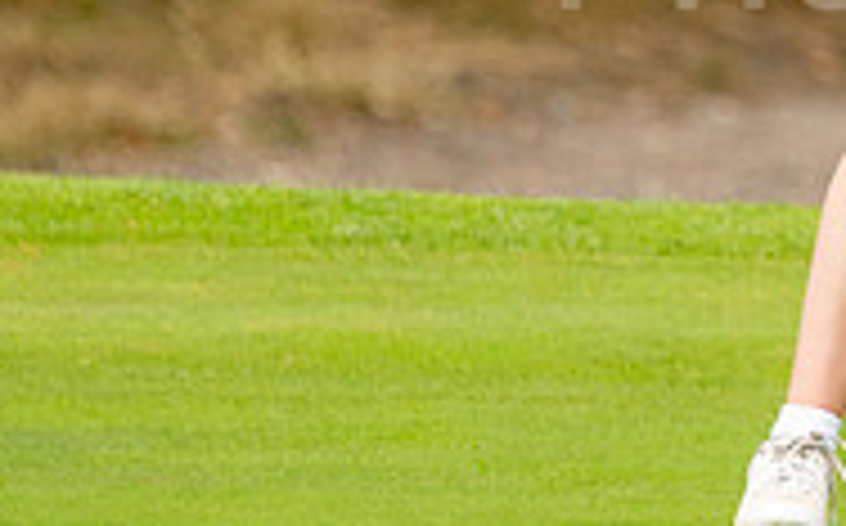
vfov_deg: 0.9
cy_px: -274
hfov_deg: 1.5
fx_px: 32586
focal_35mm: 1415
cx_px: 1143
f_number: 4
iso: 320
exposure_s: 1/2000
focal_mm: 300
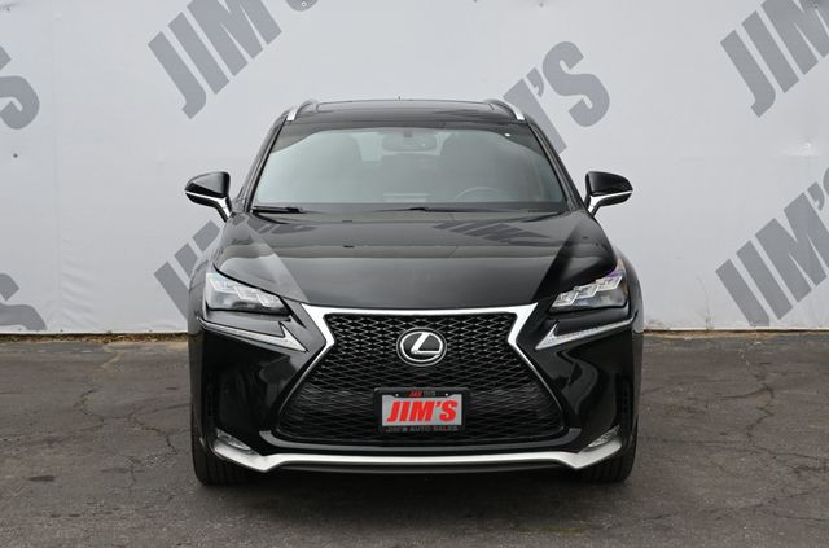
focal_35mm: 57
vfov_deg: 23.6
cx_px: 414
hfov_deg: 35.1
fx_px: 1309
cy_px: 274
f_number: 5.6
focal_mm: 38
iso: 400
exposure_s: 1/250
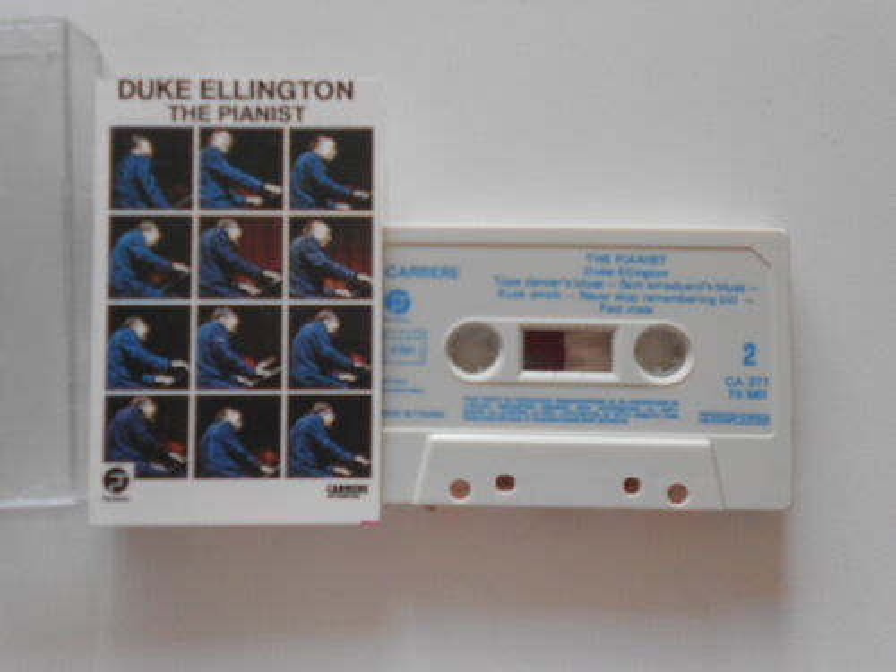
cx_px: 448
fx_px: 751
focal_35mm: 29
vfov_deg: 48.2
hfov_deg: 61.7
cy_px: 336
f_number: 3.4
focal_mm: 5.1
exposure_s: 1/30
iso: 125
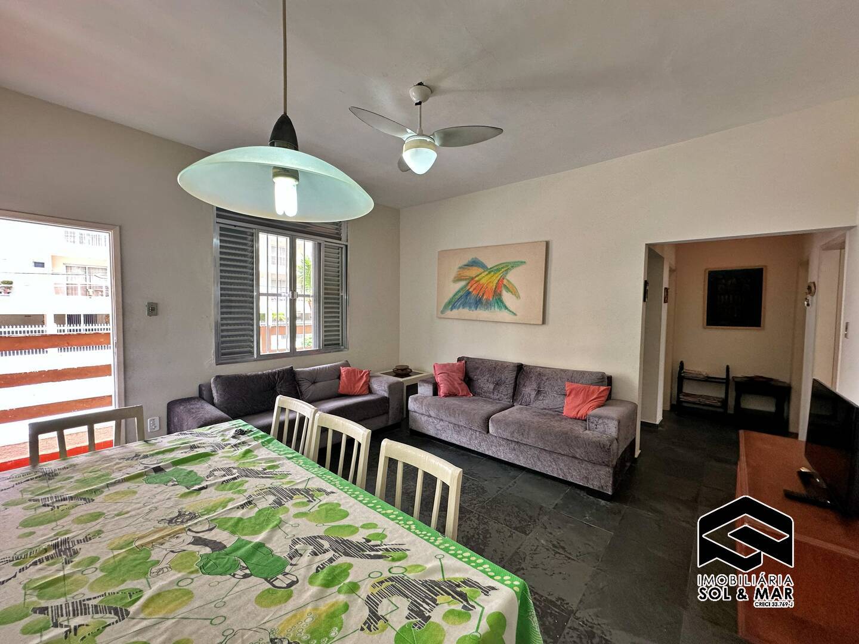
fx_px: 347
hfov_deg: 102.1
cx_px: 430
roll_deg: -0.7
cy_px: 322
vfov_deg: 85.7
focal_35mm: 14
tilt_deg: -2.1
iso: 160
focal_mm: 2.22
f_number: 2.2
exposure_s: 1/120
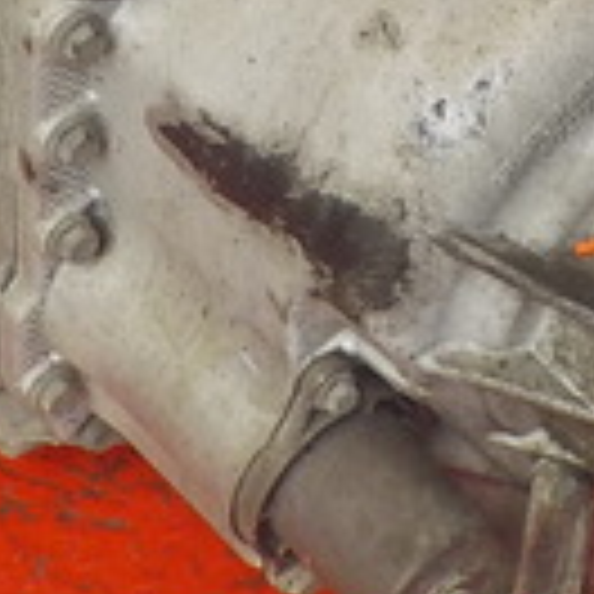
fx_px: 2504
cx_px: 306
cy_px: -135
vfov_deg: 13.1
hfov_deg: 13.5
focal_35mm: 129
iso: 125
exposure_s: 1/125
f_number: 3.3
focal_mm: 4.1
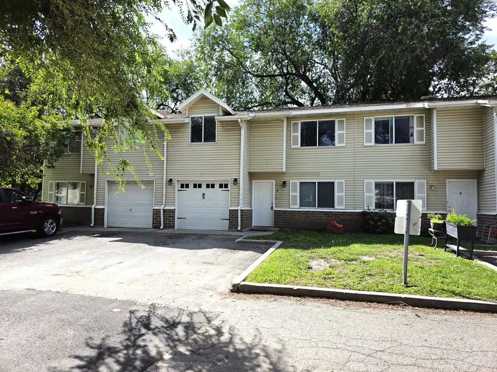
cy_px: 186
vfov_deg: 58.9
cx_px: 248
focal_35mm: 23
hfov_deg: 73.9
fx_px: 330
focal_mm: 6.3
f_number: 1.7
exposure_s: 1/3229
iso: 80
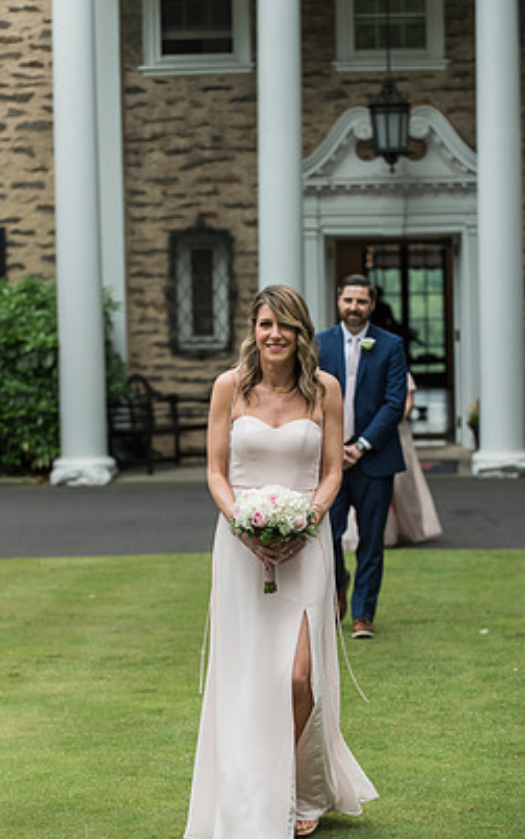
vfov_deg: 18.0
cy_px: 404
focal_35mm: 116
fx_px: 2655
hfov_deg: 11.3
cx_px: 225
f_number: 4
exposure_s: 1/1000
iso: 800
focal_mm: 102
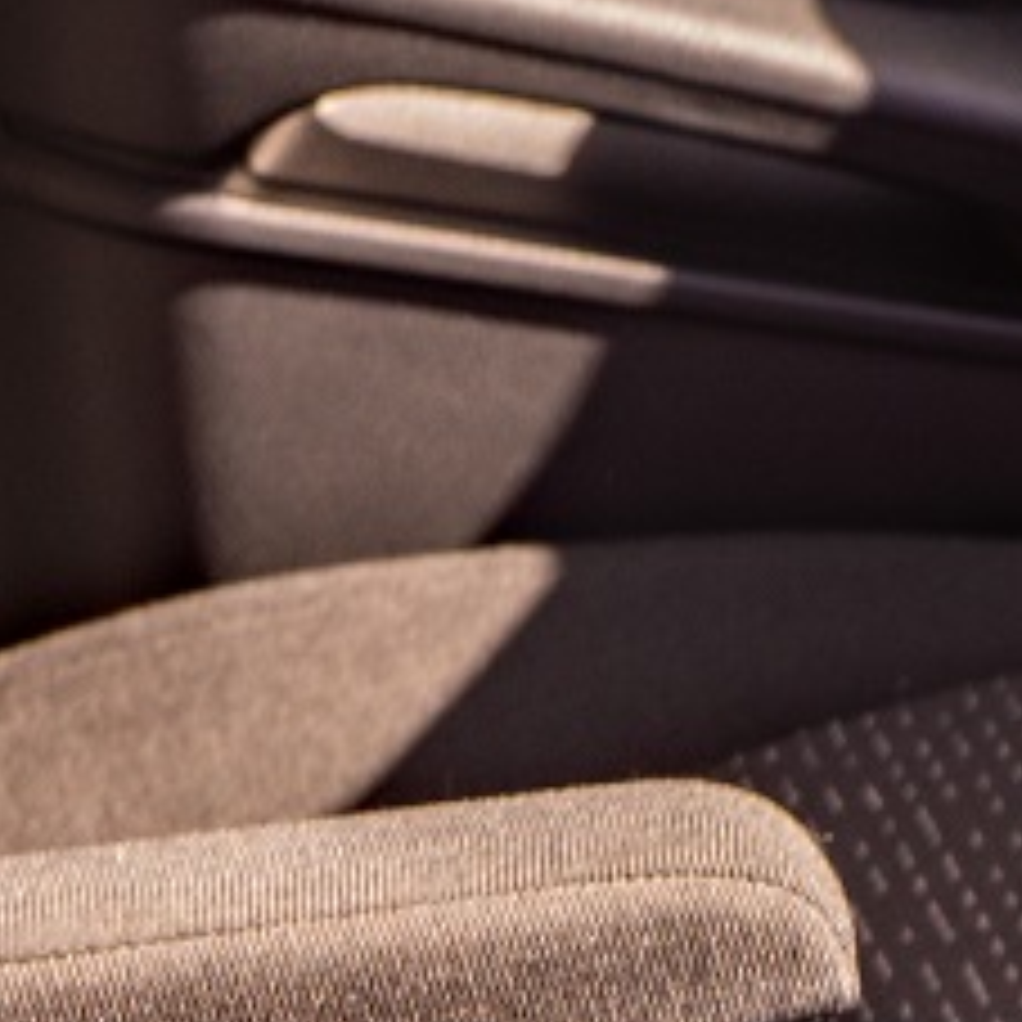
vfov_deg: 5.8
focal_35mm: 300
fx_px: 10021
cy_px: 903
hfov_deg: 5.5
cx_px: 2985
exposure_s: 1/25
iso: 200
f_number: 9
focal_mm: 40
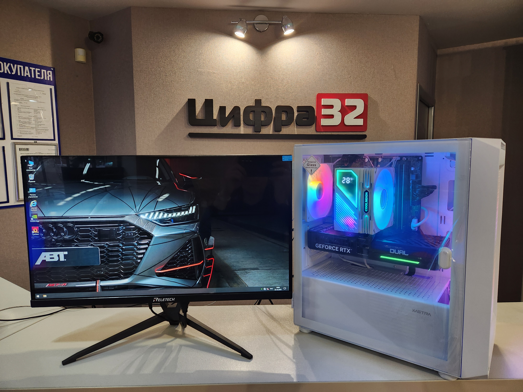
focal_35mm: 23
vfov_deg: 58.9
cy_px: 196
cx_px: 262
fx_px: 347
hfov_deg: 73.9
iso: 250
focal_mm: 5.4
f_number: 1.8
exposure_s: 1/100
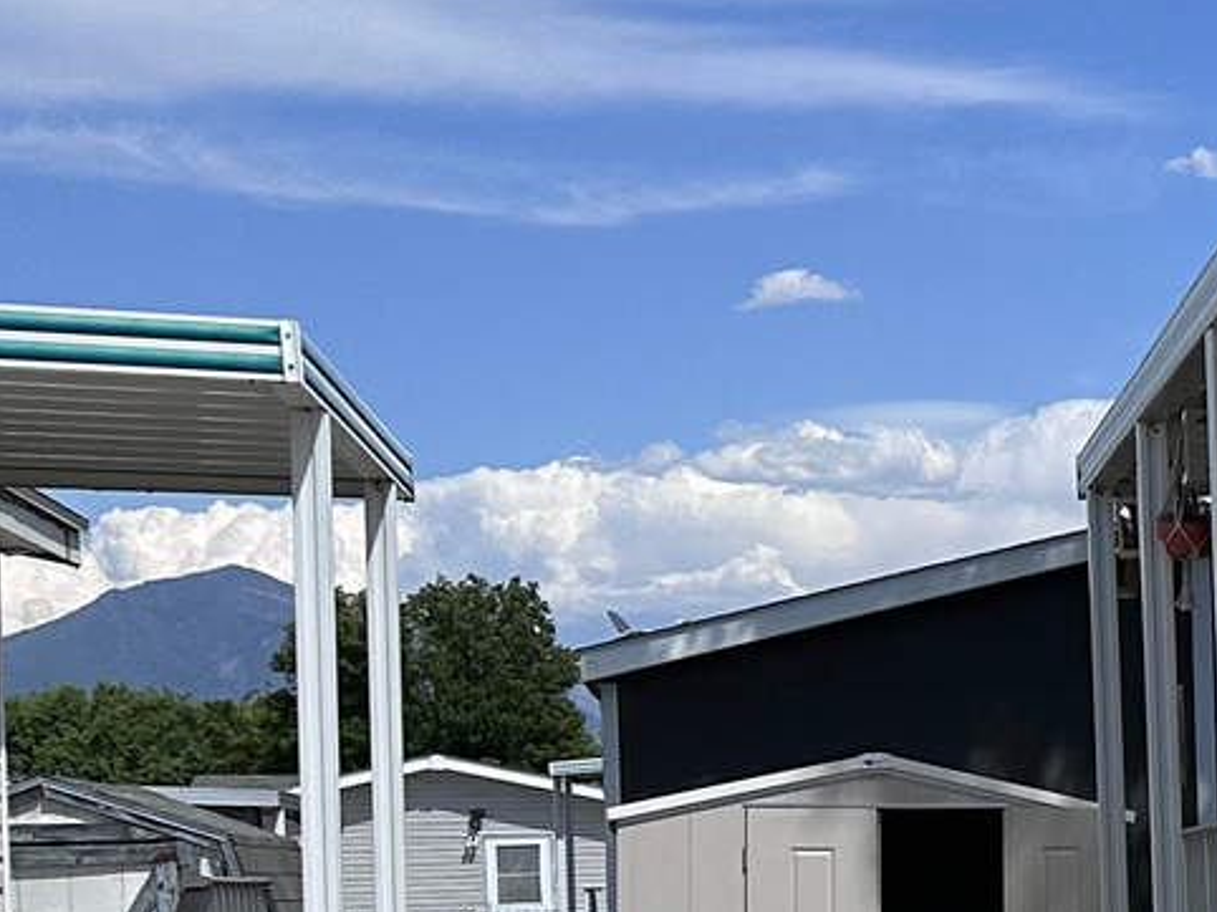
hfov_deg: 14.9
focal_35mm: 102
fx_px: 3584
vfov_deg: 14.3
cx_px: 2580
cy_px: 904
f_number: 1.78
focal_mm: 6.86
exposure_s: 1/10753
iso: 80
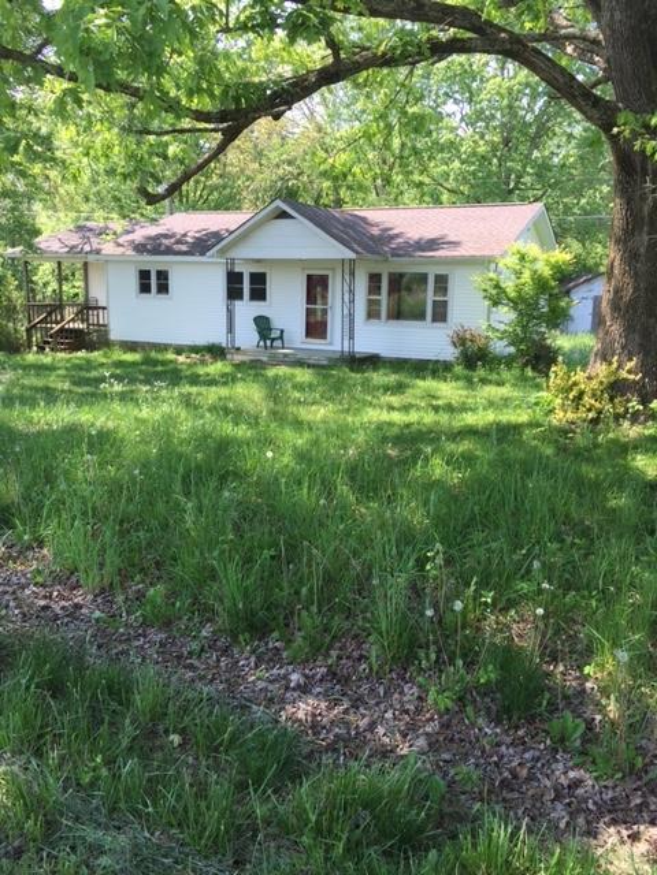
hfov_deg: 48.2
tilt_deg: -10.7
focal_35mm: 29
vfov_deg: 61.7
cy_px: 438
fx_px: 734
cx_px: 328
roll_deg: -1.2
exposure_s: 1/395
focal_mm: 4.15
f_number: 2.2
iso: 32
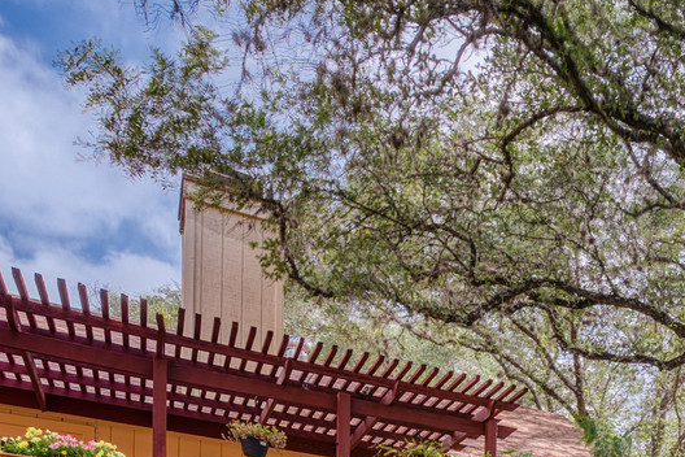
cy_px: 669
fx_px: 818
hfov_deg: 36.9
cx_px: 783
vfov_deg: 24.7
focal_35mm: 43
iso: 100
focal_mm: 14
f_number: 8
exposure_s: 1/100
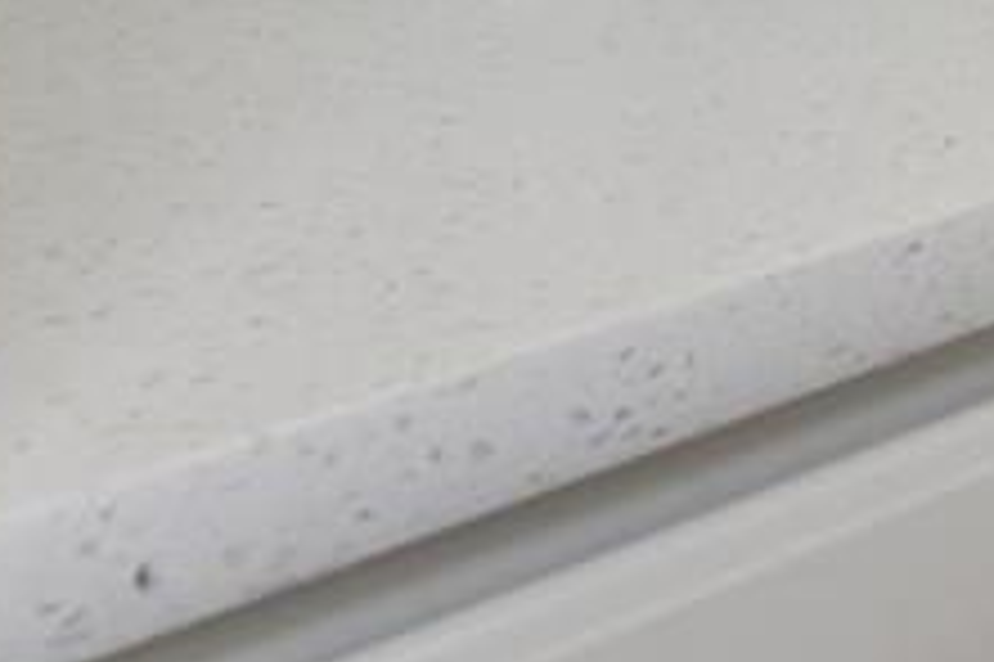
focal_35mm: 74
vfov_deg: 15.1
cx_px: 2240
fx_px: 2042
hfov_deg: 16.3
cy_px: -639
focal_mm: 16
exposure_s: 1/2
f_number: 11
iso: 100
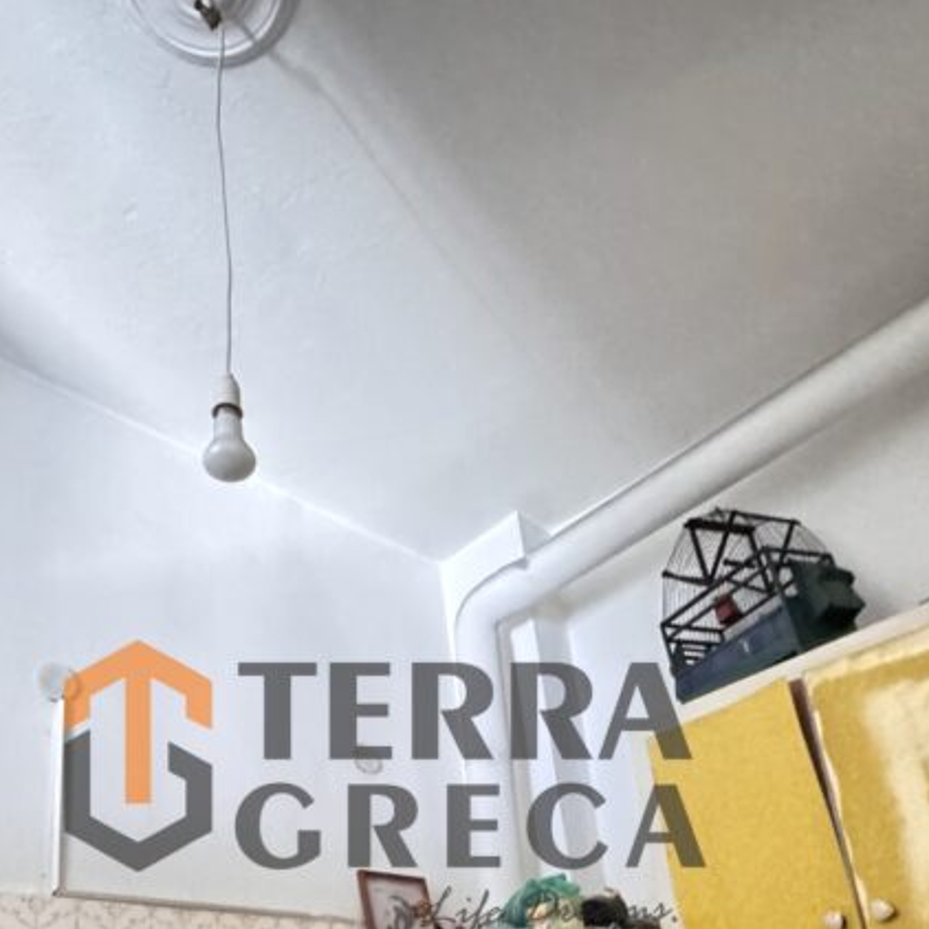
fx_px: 911
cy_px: 793
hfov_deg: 53.8
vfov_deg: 49.5
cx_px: 385
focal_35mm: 30
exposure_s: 1/30
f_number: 2.2
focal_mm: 2.22
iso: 1600
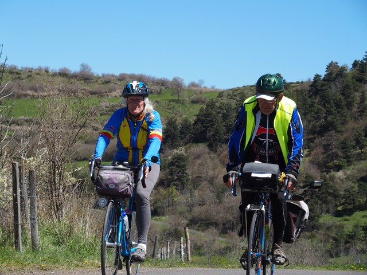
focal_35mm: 124
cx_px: 184
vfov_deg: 12.0
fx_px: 1315
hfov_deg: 15.9
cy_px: 138
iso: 100
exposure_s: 1/640
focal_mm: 26.2
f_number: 4.5
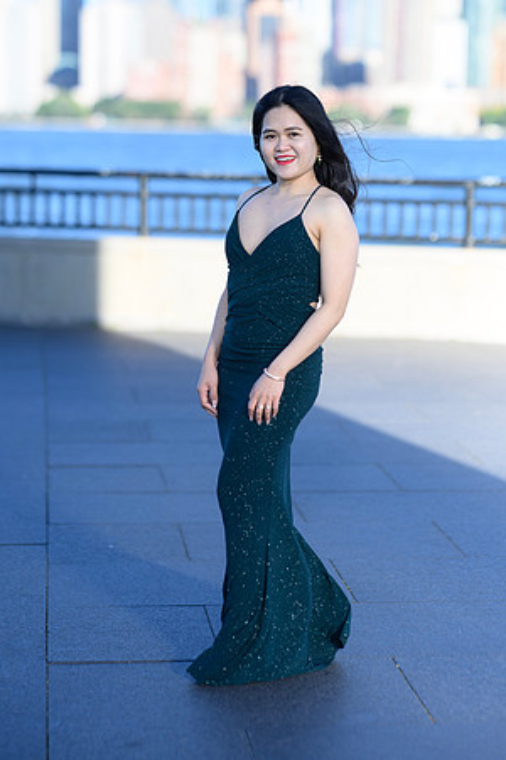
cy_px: 380
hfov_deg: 16.1
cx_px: 253
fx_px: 1792
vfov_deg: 23.9
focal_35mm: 85
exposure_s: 1/3200
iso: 250
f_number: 2
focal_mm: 85
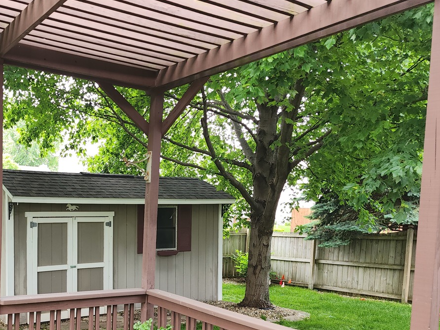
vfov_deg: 37.9
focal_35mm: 37
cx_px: 88
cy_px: 238
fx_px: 470
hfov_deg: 47.4
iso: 25
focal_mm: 6.4
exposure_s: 1/60
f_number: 1.8
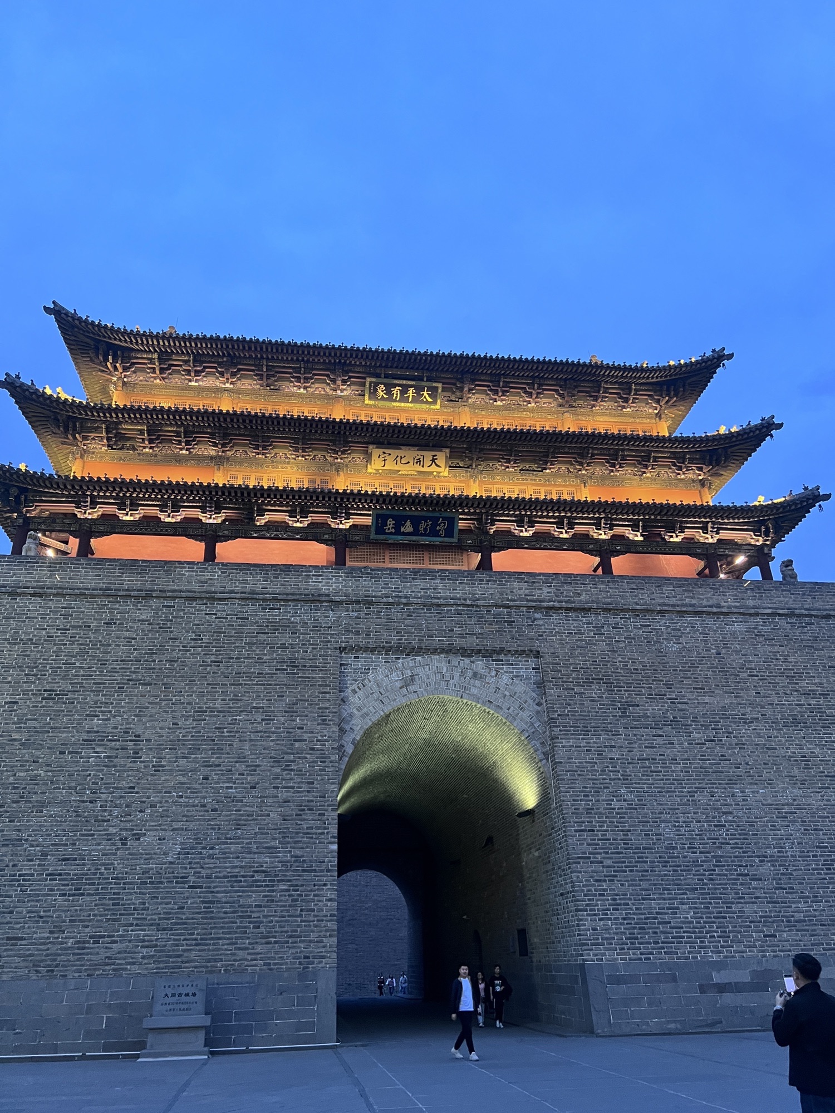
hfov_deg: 53.1
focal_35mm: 26
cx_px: 418
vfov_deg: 67.3
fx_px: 836
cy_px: 556
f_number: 1.5
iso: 200
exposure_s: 1/50
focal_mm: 5.7
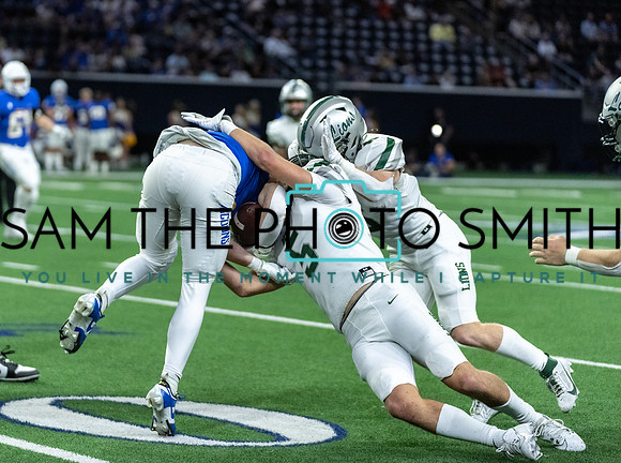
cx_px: 242
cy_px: 210
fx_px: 2820
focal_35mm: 158
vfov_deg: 9.4
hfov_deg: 12.6
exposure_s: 1/1250
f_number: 2.8
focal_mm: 122
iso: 4000
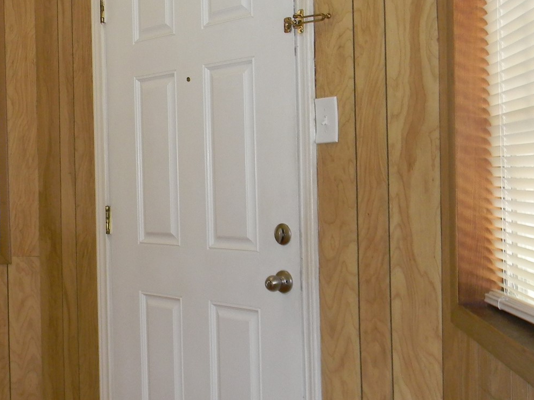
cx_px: 75
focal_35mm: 58
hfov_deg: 31.9
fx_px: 895
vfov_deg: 25.2
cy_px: 197
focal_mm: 5
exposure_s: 1/95.5
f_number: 3.5
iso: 200
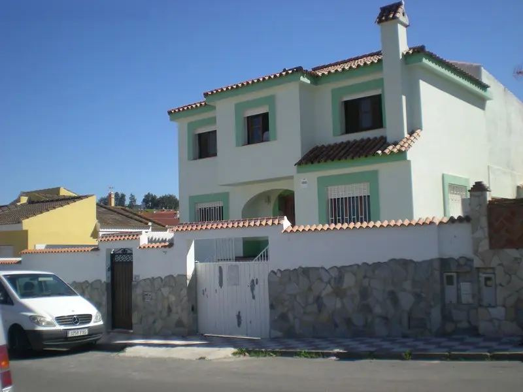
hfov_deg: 49.0
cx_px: 262
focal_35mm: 38
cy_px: 196
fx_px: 574
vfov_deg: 37.7
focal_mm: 6.3
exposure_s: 1/406
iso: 50
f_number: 4.6
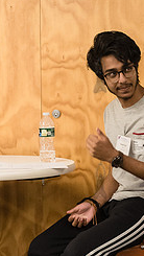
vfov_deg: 17.4
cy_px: 155
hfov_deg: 9.8
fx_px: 834
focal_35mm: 123
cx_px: 139
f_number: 4
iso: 2500
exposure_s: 1/250
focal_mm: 36
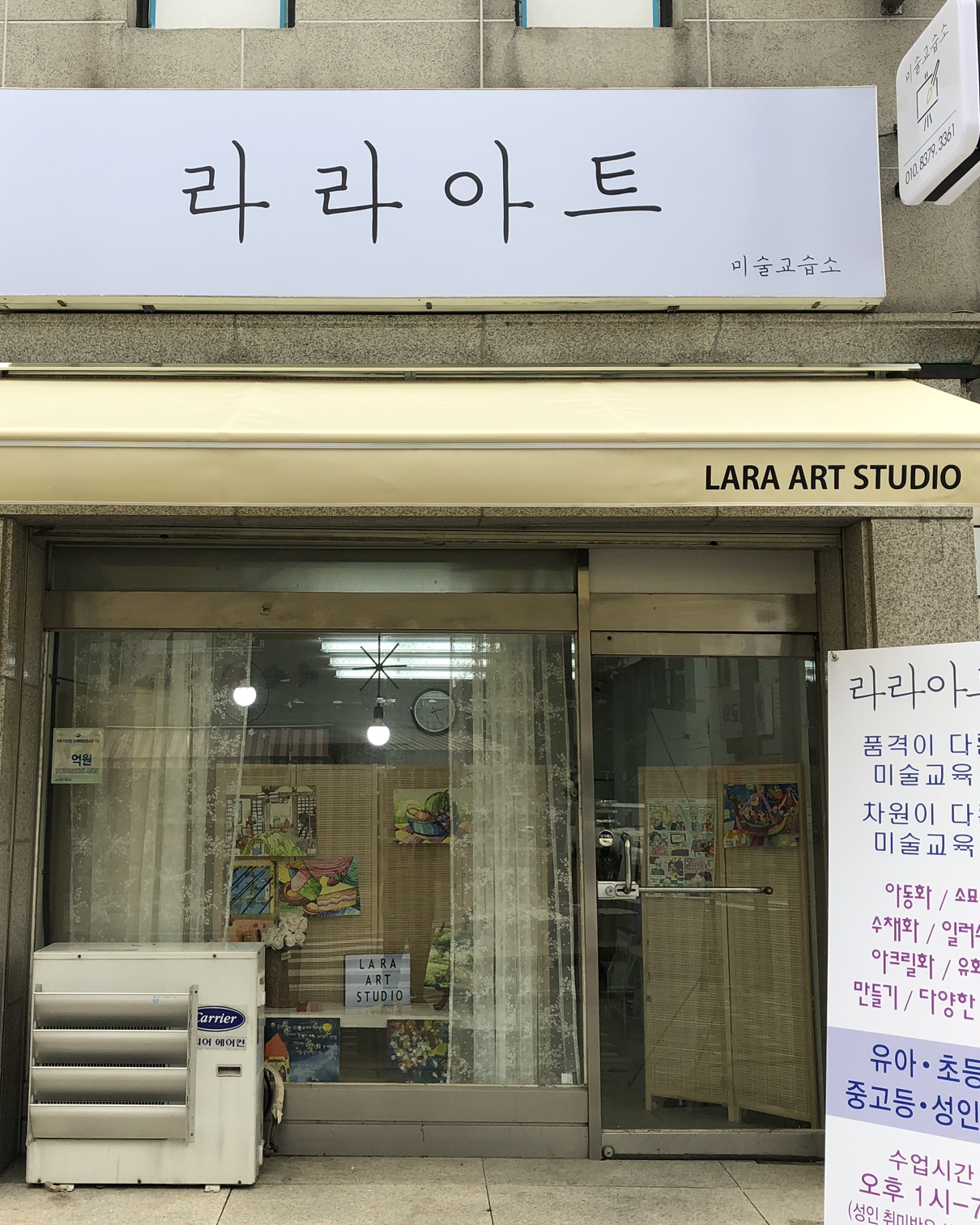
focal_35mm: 37
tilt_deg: +9.0
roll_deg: +0.0
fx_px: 1342
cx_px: 385
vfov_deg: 49.1
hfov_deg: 39.9
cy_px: 615
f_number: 1.8
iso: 20
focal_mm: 3.99
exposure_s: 1/316
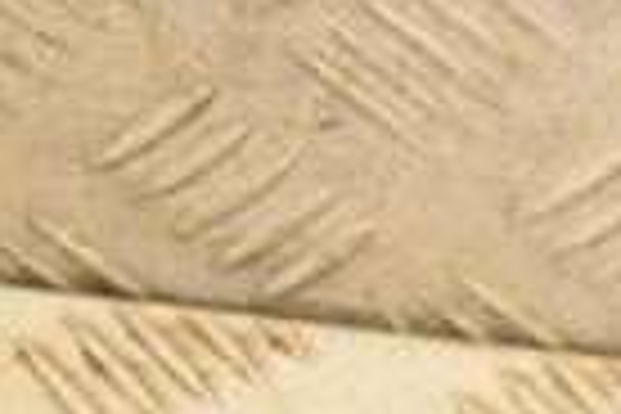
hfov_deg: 6.4
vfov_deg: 4.3
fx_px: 5399
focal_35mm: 313
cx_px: 1346
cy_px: 824
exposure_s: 1/125
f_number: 4.8
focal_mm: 48
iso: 800
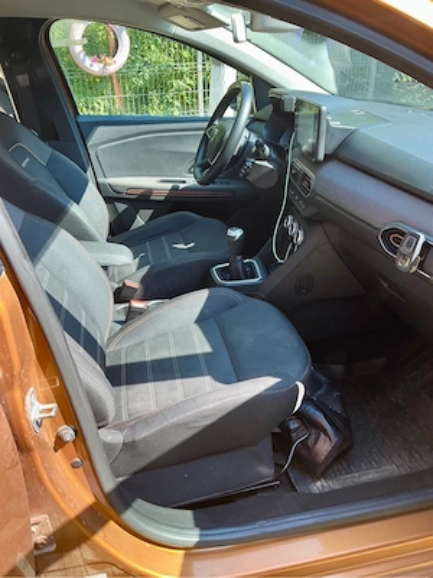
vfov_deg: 61.7
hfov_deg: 48.2
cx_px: 216
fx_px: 484
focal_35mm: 29
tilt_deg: -27.0
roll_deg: +2.1
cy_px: 289
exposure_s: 1/120
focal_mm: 3
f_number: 1.8
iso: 25
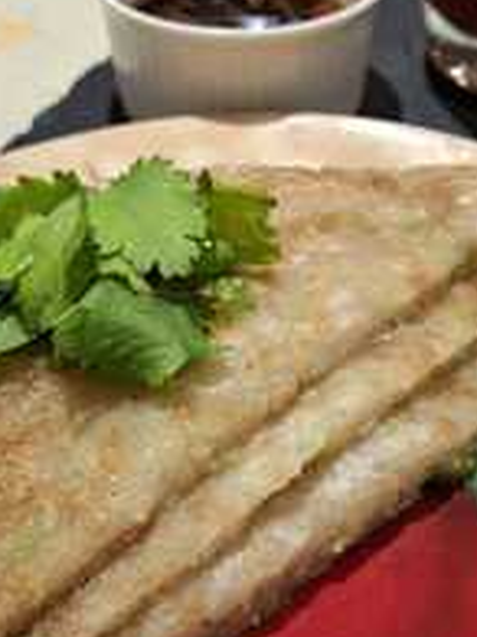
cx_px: 279
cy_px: 350
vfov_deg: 30.3
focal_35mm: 64
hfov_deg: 22.9
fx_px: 1177
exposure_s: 1/50
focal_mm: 4.69
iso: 250
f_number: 1.8
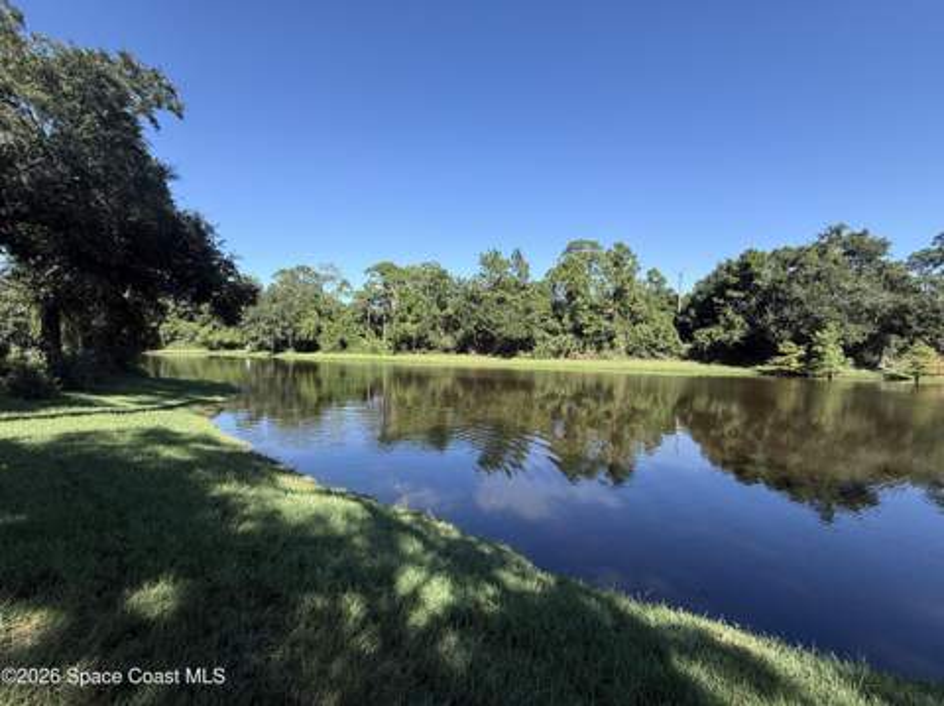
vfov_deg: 85.6
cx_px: 472
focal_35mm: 14
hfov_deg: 102.1
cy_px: 353
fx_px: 381
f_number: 2.2
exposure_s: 1/1033
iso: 50
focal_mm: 2.22
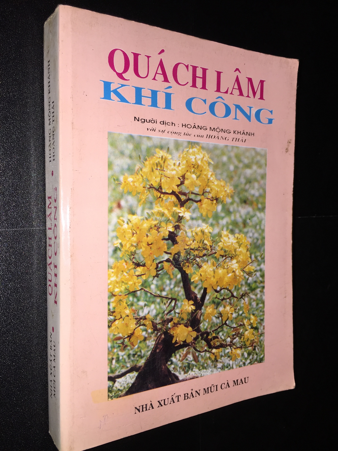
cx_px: 169
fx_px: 378
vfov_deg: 61.7
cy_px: 226
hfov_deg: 48.2
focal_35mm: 29
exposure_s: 1/95
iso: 32
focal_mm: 4.15
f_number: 2.2
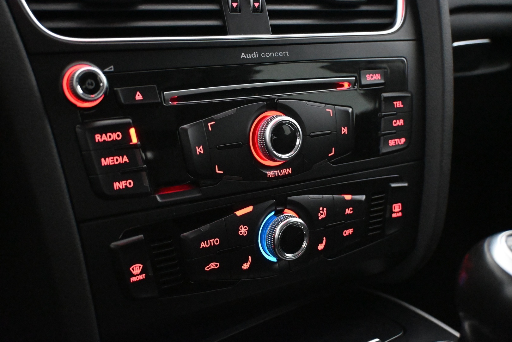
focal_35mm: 41
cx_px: 256
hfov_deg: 47.2
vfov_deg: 32.4
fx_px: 587
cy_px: 171
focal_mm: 27.5
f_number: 4.5
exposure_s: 1/50
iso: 12800
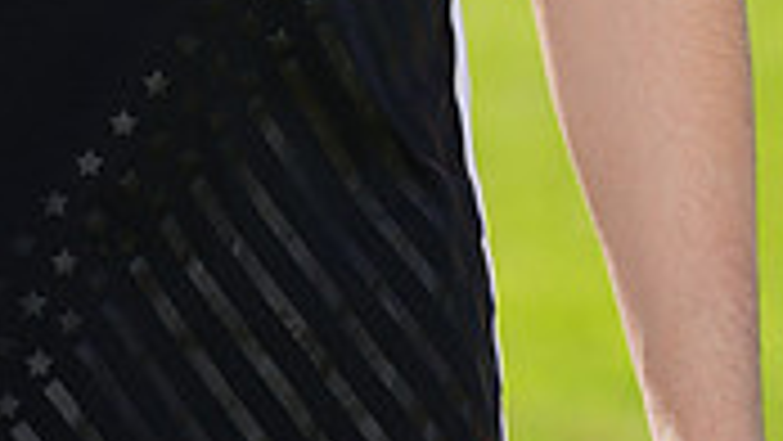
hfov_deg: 1.8
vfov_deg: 1.0
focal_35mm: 1175
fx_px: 24403
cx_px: 2
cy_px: -814
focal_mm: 336
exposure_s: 1/200
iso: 64
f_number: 6.3
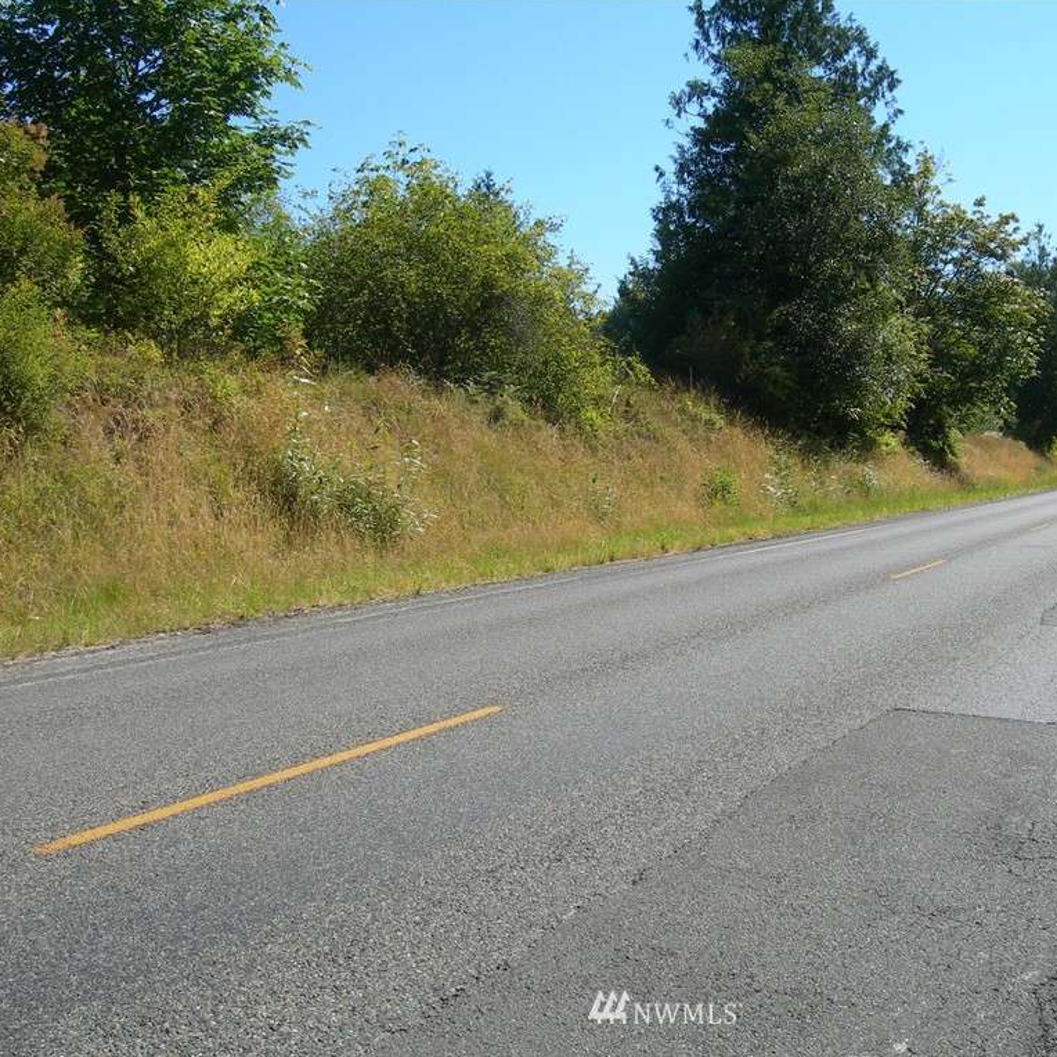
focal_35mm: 45
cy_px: 528
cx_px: 665
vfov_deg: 37.6
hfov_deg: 37.3
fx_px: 1555
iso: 50
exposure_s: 1/347
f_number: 4.8
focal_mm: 7.8
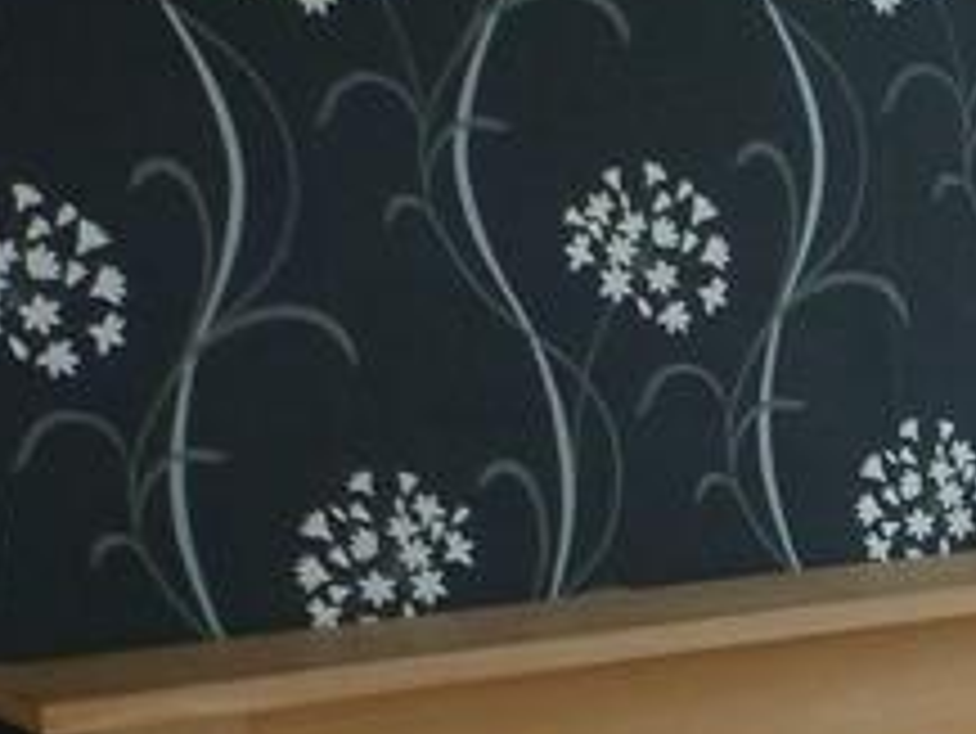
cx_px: 1851
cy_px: 941
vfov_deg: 12.7
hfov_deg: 14.8
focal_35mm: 113
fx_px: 3188
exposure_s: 1/60
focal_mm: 4.3
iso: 250
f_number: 3.3
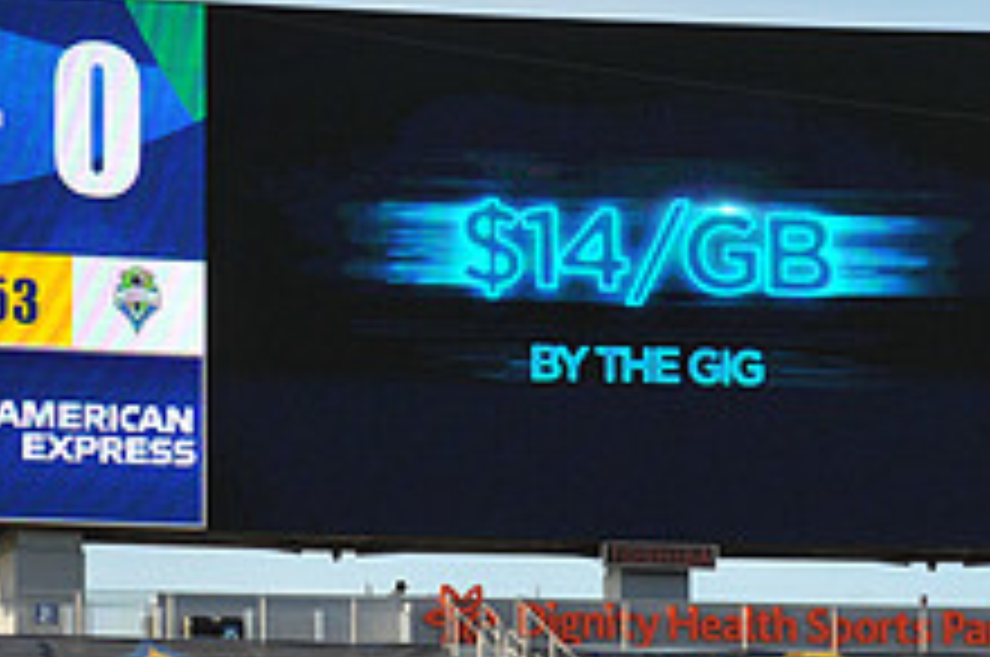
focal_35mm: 277
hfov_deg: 7.4
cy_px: 279
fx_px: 7606
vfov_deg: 4.9
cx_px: 540
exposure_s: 1/800
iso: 1600
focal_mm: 105
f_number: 14
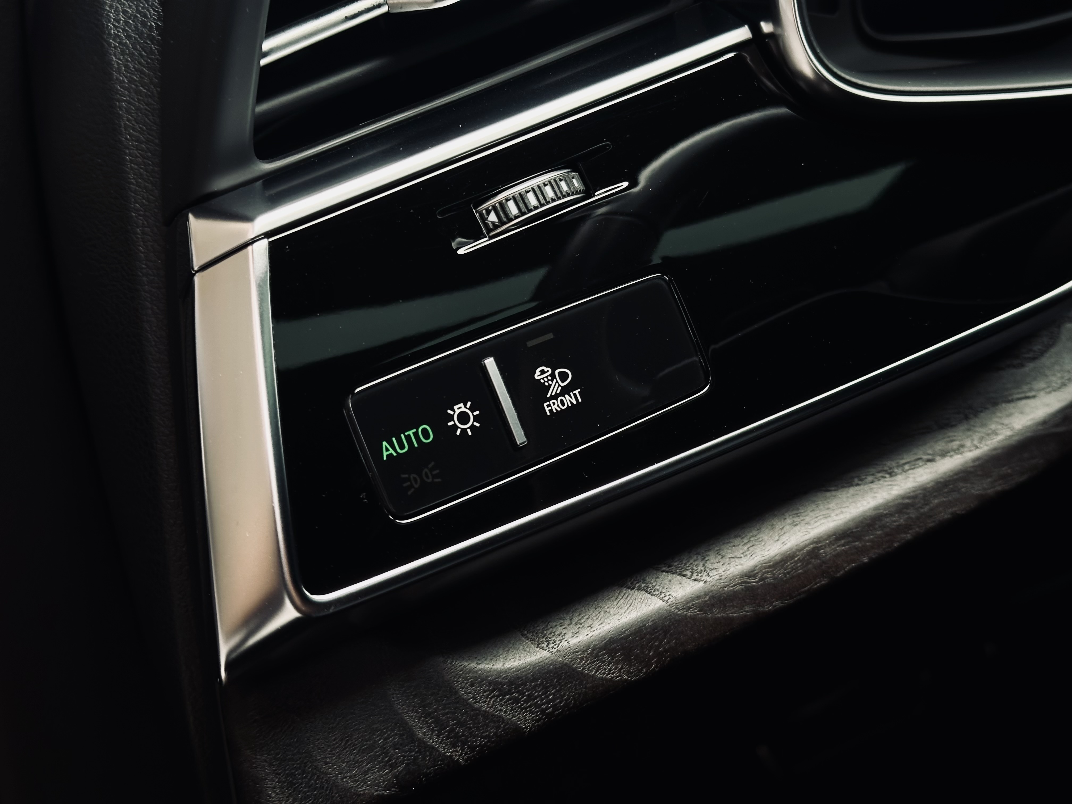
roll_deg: +8.1
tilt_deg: -29.1
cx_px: 536
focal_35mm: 48
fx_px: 1486
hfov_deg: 39.7
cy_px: 402
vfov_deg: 30.3
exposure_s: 1/121
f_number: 1.78
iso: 80
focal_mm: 6.86
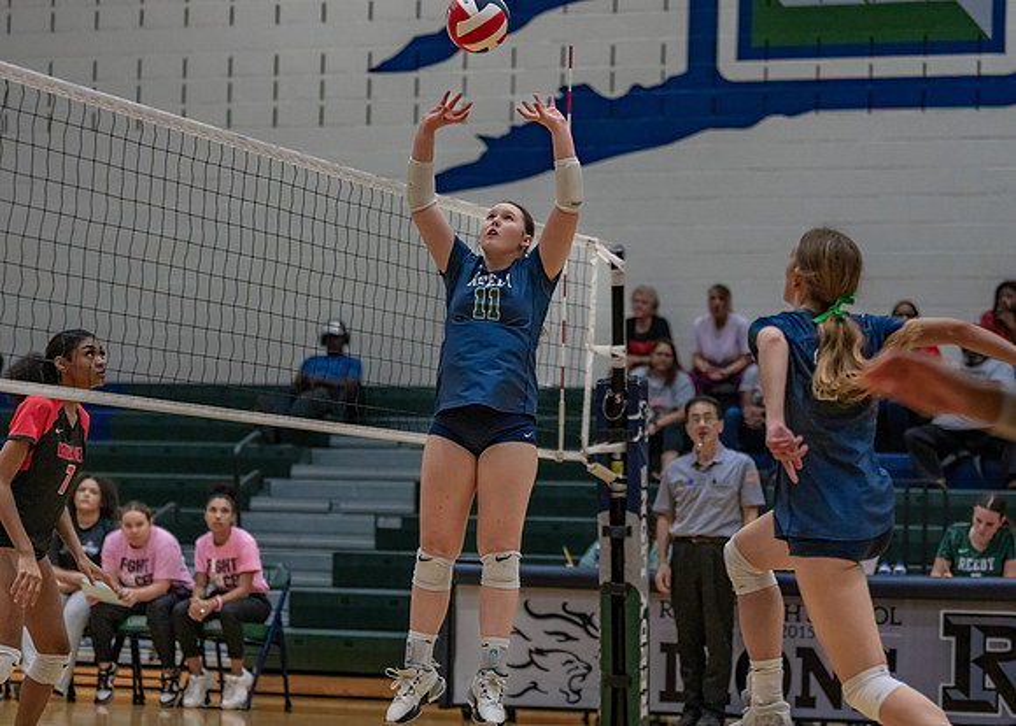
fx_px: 3634
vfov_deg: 11.4
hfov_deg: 15.9
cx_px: 508
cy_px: 363
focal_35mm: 126
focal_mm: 117
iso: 2500
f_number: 2.8
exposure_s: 1/1000
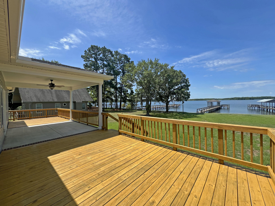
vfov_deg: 89.9
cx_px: 138
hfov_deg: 106.2
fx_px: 103
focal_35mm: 13
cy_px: 103
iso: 32
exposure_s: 1/911
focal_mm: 1.57
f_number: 1.8
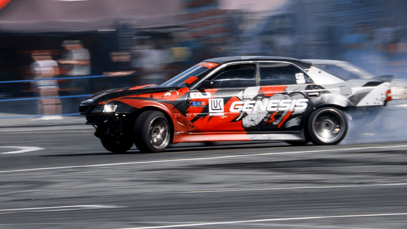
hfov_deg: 3.8
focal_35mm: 568
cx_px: 248
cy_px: 111
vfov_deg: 2.1
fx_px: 6131
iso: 100
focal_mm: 140
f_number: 18
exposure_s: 1/30
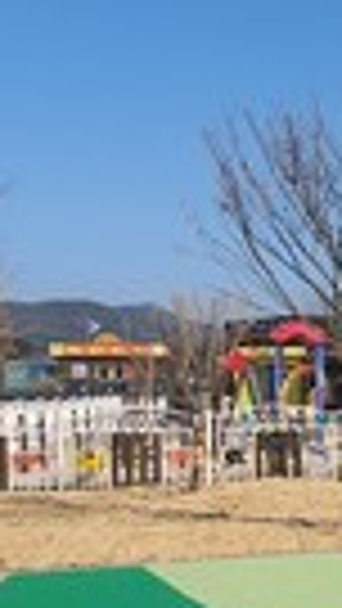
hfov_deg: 14.8
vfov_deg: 33.1
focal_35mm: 63
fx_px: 1015
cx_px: 729
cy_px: 383
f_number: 2.2
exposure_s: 1/1256
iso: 50
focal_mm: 1.8
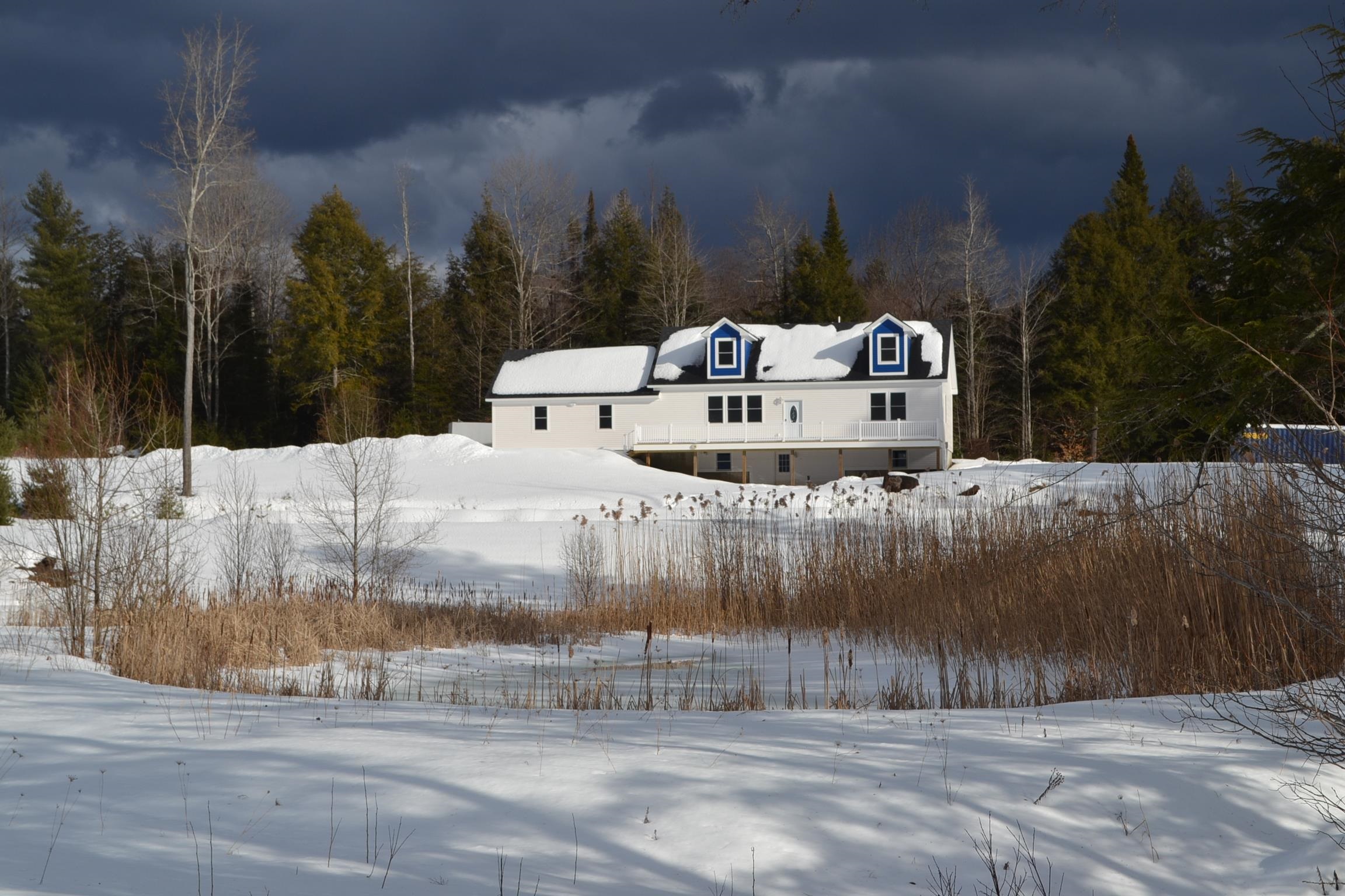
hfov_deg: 35.1
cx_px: 672
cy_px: 448
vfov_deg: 23.8
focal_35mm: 57
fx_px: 2129
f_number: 9
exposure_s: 1/320
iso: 100
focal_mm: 38
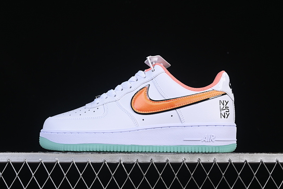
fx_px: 589
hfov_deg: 27.0
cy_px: 94
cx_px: 142
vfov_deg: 18.2
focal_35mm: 75
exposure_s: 1/100
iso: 160
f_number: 8
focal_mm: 50
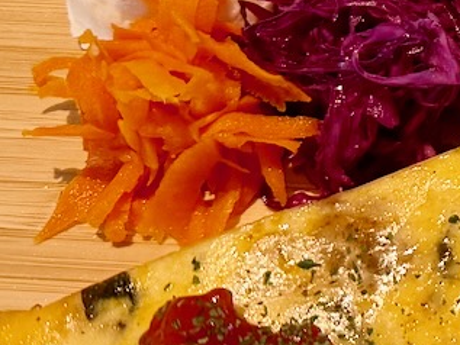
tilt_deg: -60.6
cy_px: -52
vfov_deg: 12.0
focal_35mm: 121
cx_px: 985
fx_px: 1609
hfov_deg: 13.4
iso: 125
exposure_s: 1/230
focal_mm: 6.76
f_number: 1.78
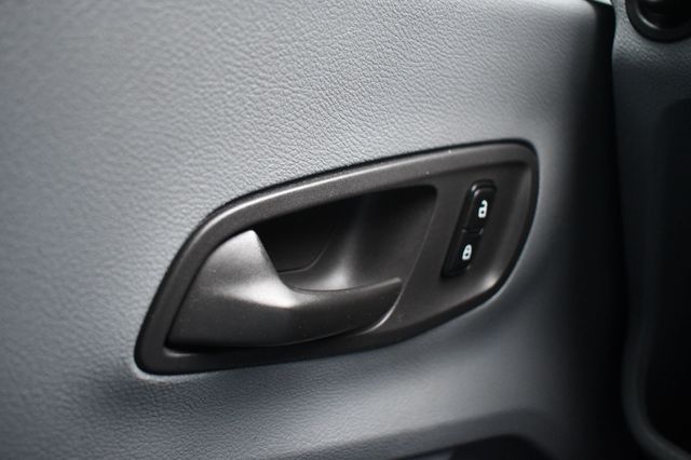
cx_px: 346
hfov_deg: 55.8
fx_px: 652
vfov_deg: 38.8
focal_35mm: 34
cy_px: 230
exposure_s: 1/125
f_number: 3.8
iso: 2800
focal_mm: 23
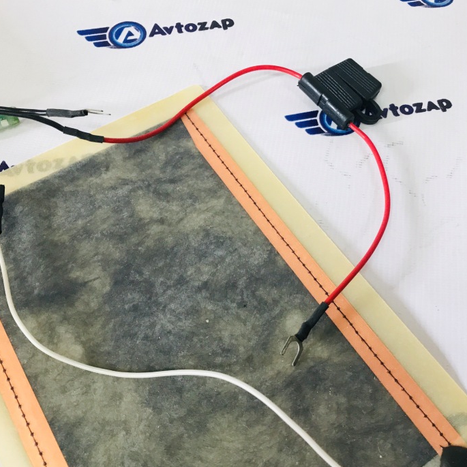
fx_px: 565
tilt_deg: -59.5
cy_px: 239
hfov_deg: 44.9
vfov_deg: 44.9
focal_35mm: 37
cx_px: 247
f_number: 1.8
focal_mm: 3.99
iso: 32
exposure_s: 1/25
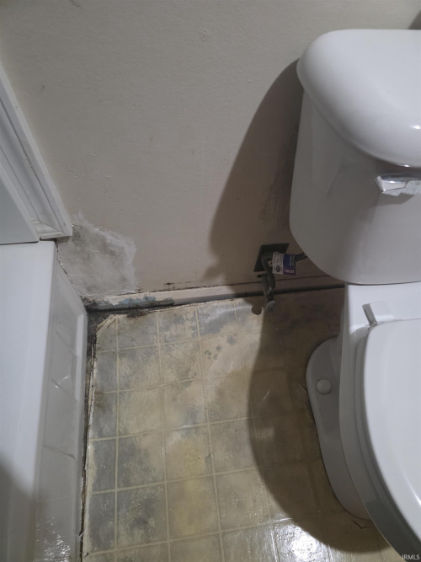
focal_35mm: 23
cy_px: 281
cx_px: 210
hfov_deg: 58.9
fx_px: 373
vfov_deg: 73.9
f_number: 1.7
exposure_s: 1/60
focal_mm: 6.3
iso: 1250
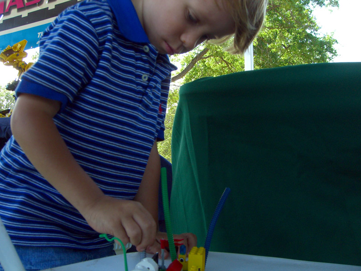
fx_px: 396
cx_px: 180
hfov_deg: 49.0
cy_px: 136
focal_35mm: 38
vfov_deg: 37.7
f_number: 4
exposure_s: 1/200
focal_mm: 7.9
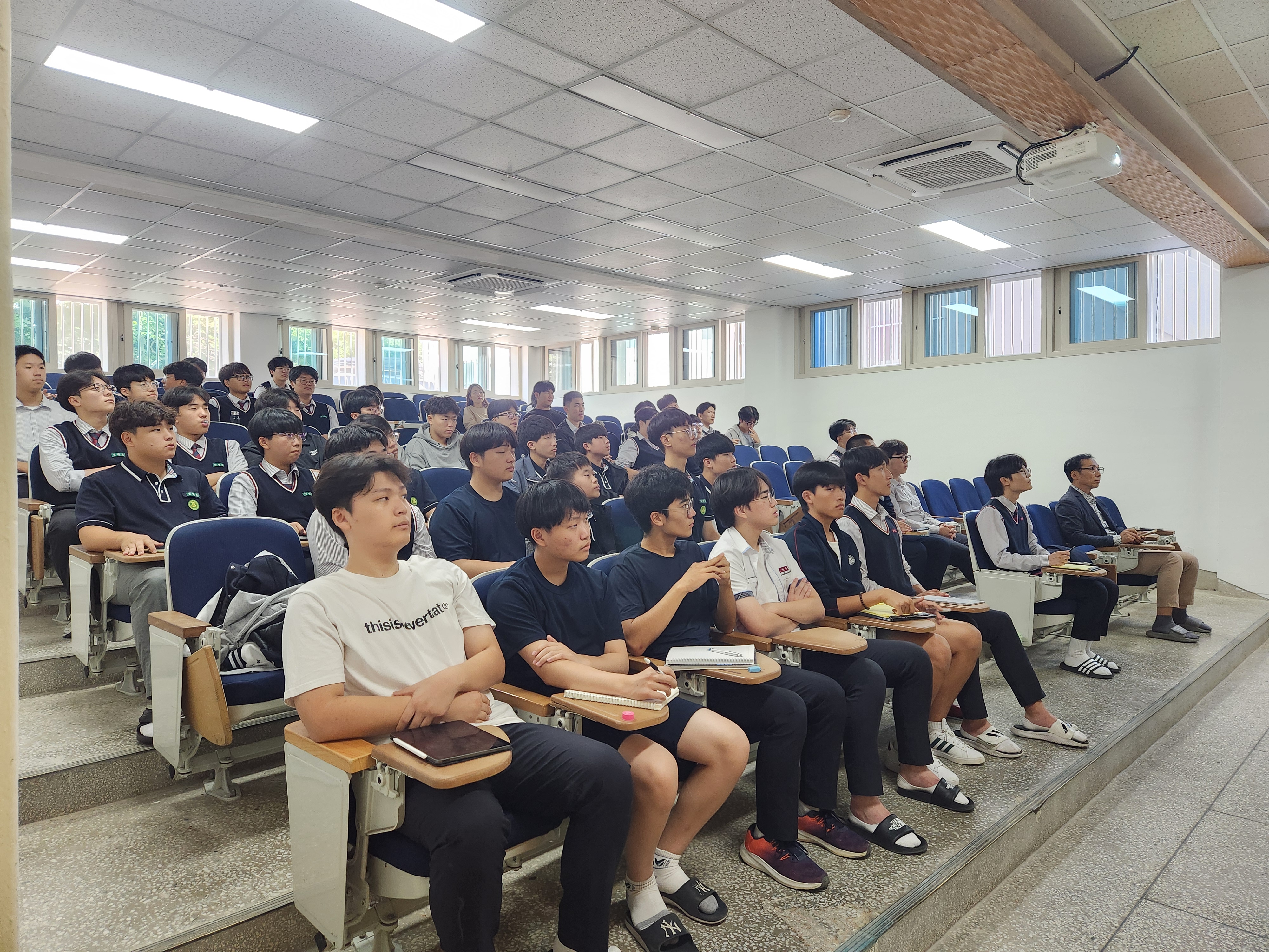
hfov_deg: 73.9
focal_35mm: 23
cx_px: 634
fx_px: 843
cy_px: 476
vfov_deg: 58.9
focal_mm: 5.4
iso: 400
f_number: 1.8
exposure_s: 1/120
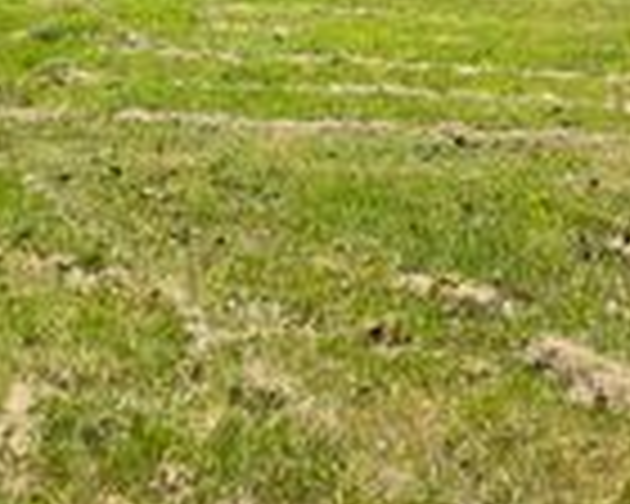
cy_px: -187
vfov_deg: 17.7
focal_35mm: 80
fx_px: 1492
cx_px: 432
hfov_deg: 23.7
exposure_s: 1/692
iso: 12
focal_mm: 6.3
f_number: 1.7
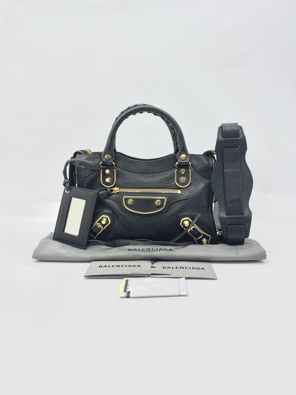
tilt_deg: -12.3
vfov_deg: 67.3
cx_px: 148
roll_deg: +0.3
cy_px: 198
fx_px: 296
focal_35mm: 26
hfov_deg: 53.1
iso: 32
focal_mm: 5.7
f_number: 1.5
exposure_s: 1/117
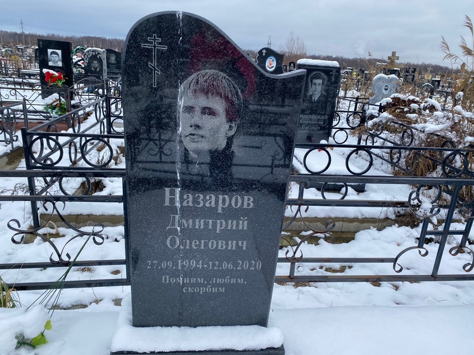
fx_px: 356
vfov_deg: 53.1
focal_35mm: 26
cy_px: 178
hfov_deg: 67.3
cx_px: 237
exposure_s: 1/212
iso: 32
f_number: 1.8
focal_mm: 4.25
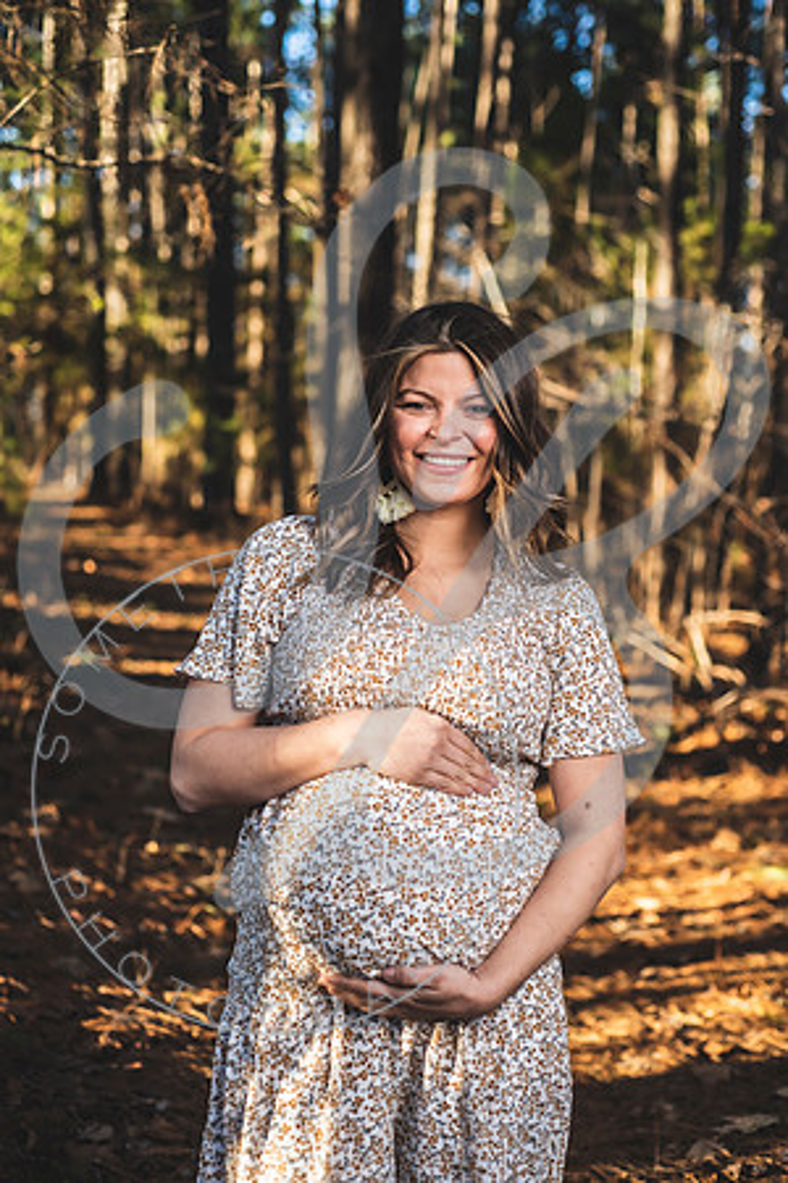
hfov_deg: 27.0
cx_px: 394
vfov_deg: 39.6
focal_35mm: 50
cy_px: 592
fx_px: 1642
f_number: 2.8
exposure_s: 1/200
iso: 100
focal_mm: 50
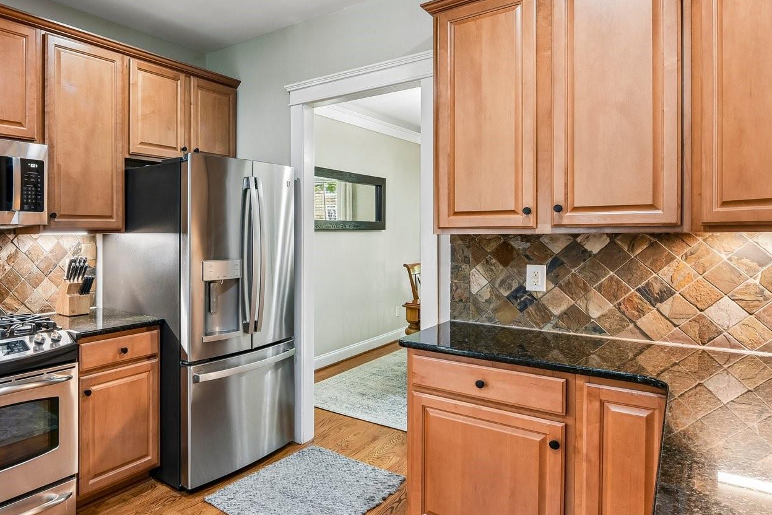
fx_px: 493
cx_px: 214
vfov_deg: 55.0
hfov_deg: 72.0
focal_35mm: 23
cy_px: 230
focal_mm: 14
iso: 200
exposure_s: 1
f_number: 11
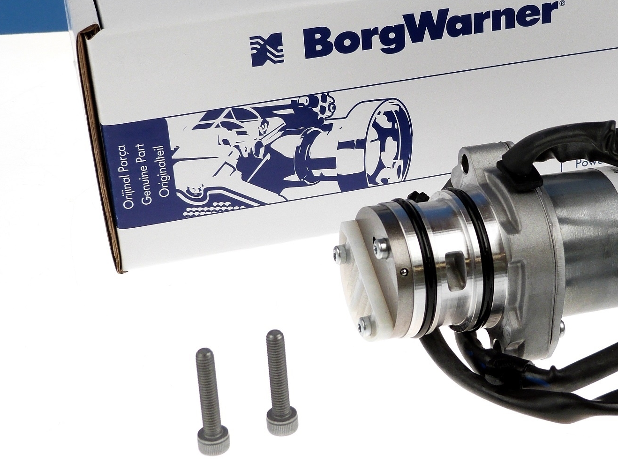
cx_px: 463
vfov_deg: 17.3
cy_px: 165
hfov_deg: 22.8
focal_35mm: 85
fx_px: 1517
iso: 100
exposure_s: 1/125
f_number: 3.2
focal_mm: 10
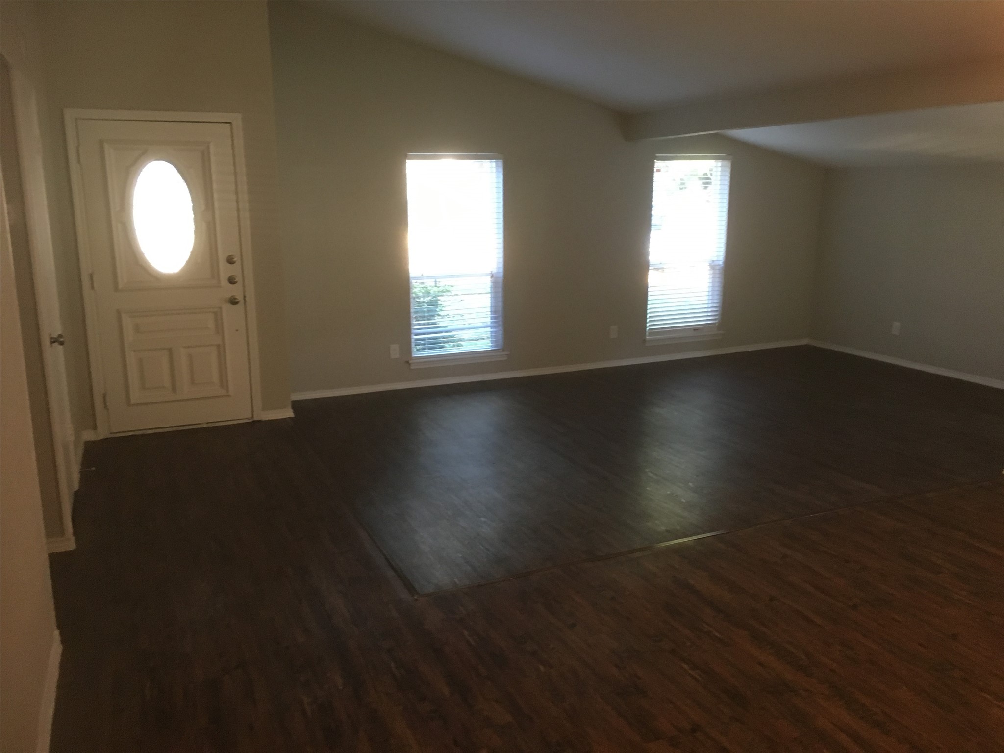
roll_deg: +0.4
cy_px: 376
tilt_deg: -13.4
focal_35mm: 29
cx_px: 502
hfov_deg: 61.7
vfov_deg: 48.2
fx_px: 841
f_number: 2.2
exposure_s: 1/24
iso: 200
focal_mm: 4.15
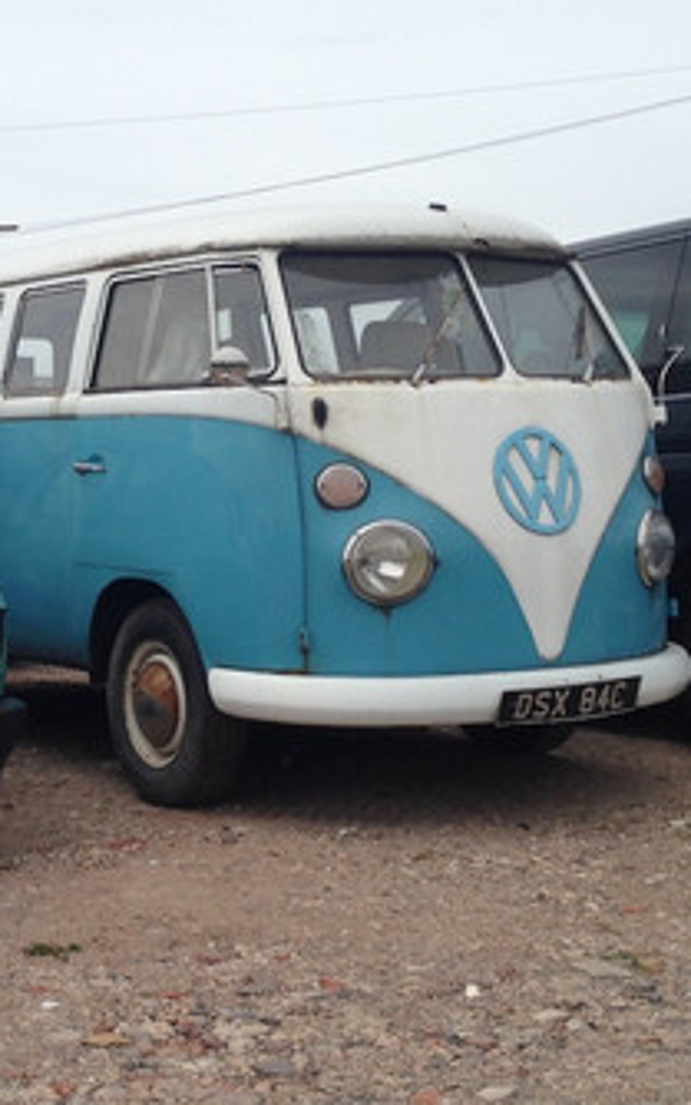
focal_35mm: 67
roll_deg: -0.5
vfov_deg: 30.6
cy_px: 509
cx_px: 93
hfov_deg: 19.2
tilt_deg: +2.2
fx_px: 2017
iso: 50
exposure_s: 1/1869
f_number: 2.4
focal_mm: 4.12
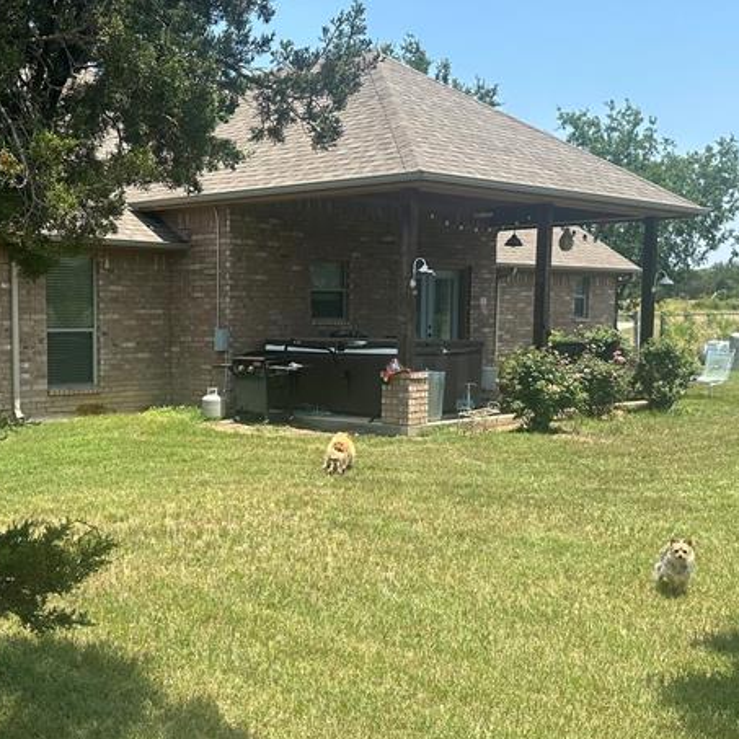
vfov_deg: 35.3
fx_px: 1159
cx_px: 217
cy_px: 416
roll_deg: -0.2
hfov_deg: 34.8
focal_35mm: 48
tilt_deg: -4.8
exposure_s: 1/2591
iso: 80
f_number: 1.78
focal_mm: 6.86
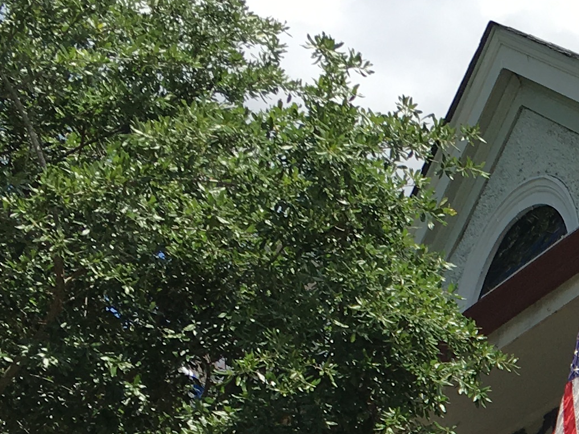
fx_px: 1924
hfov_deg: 15.5
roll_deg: +0.1
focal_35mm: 115
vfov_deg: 12.4
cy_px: 606
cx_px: 924
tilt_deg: +15.7
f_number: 2.2
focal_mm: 4.15
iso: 25
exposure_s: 1/1399
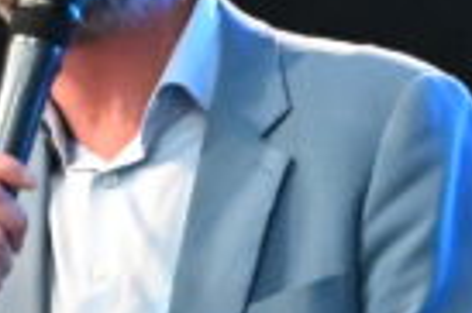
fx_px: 4662
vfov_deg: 3.8
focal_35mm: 356
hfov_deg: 5.8
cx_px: 43
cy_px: 452
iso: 12800
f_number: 4
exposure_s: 1/250
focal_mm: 33
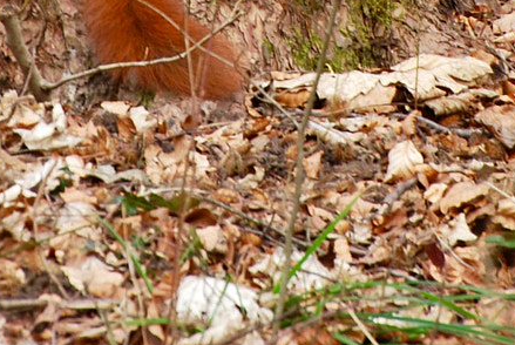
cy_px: -206
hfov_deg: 1.3
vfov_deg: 0.8
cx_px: 212
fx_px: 23492
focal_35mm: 1640
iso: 100
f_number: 7.1
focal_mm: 300
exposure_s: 1/30
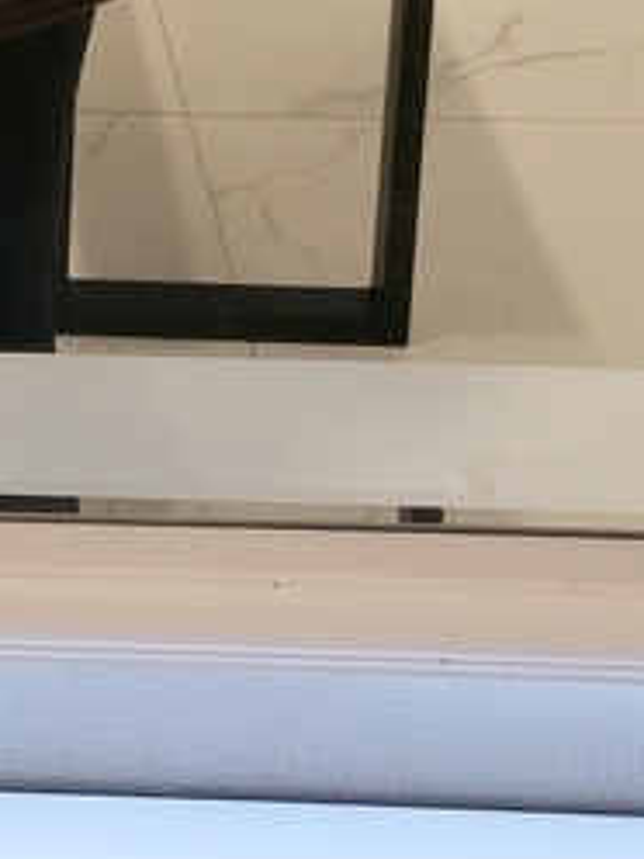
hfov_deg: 12.6
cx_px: -308
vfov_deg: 15.4
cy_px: -622
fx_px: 2778
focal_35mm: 112
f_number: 1.8
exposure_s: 1/59.2
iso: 107
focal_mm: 4.25
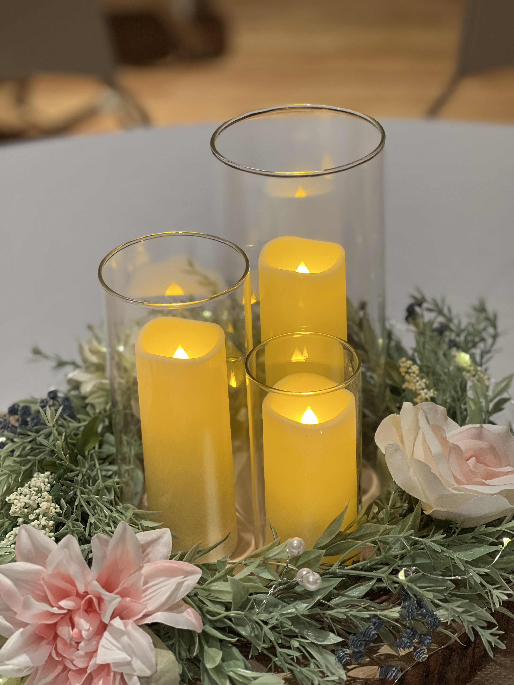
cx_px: 257
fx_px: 1524
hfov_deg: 19.1
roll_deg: +3.0
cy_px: 342
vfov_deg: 25.3
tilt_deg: -29.4
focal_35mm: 77
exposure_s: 1/40
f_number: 2.8
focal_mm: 9
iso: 160
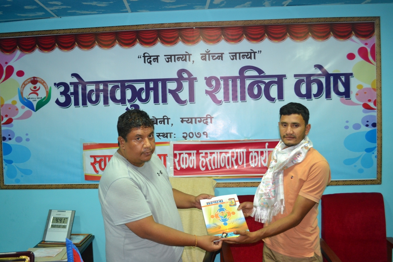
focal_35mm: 33
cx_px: 196
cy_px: 131
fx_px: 360
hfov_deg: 57.2
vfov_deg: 40.0
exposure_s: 1/60
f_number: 3.8
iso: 1000
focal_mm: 22
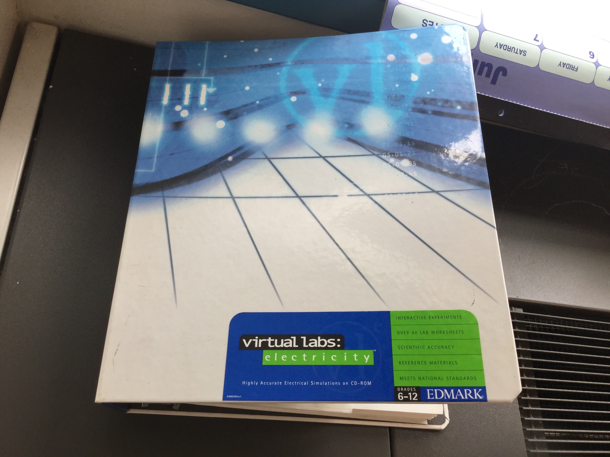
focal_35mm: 31
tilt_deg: -60.3
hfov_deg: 58.4
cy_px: 228
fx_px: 546
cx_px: 305
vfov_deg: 45.4
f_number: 2.4
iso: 32
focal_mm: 3.3
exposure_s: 1/60
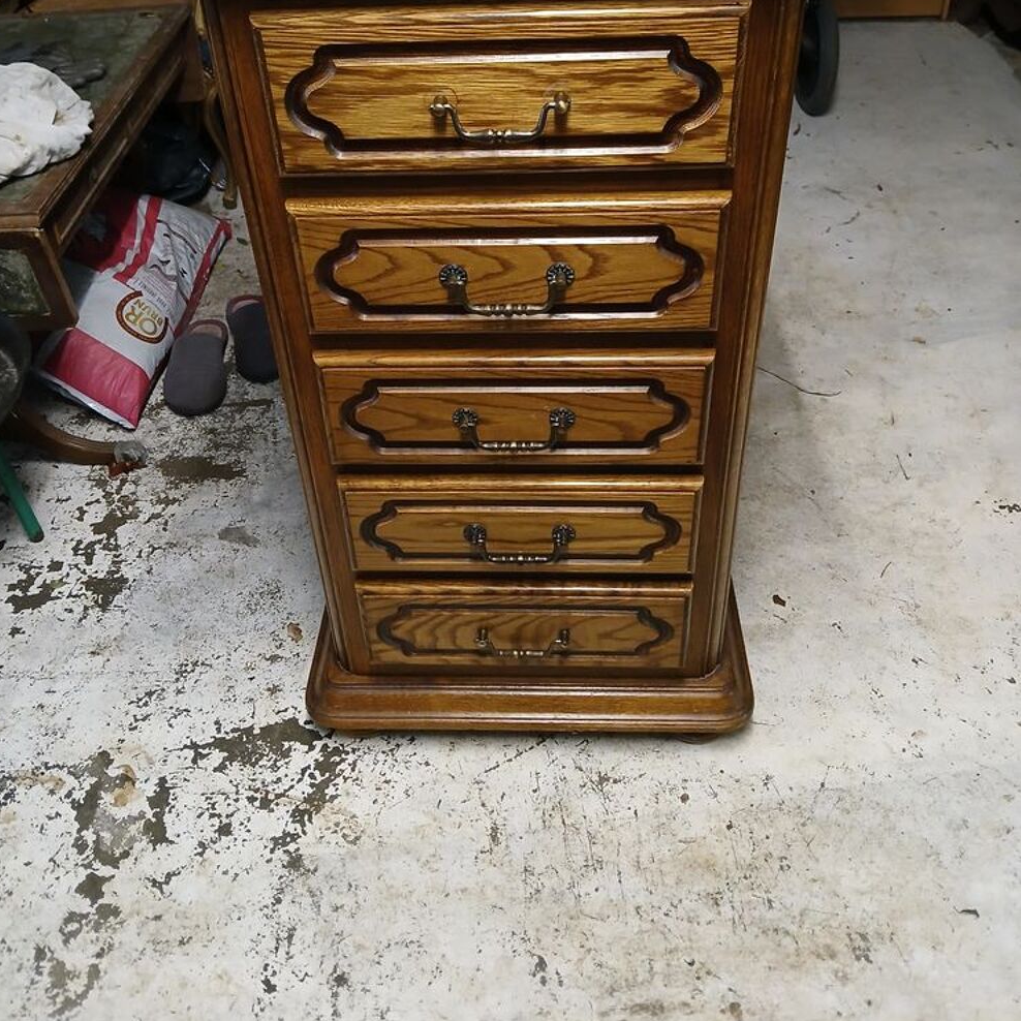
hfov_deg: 52.5
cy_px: 391
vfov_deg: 52.0
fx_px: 1034
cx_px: 505
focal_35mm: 31
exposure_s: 1/25
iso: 400
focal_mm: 3.98
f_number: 1.8
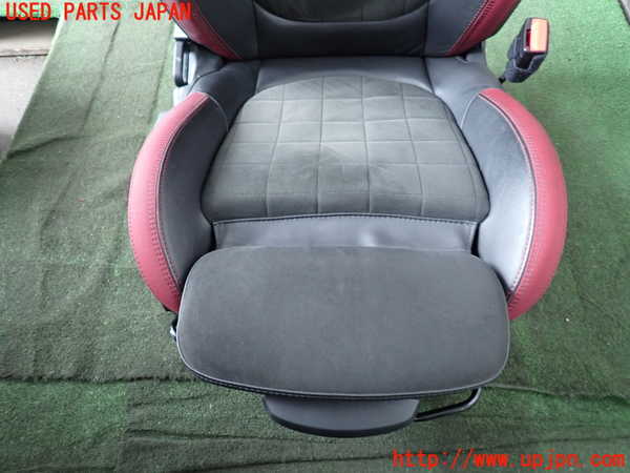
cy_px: 236
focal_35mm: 25
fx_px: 455
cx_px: 315
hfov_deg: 69.4
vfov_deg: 54.9
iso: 250
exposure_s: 1/30
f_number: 2
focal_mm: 4.5
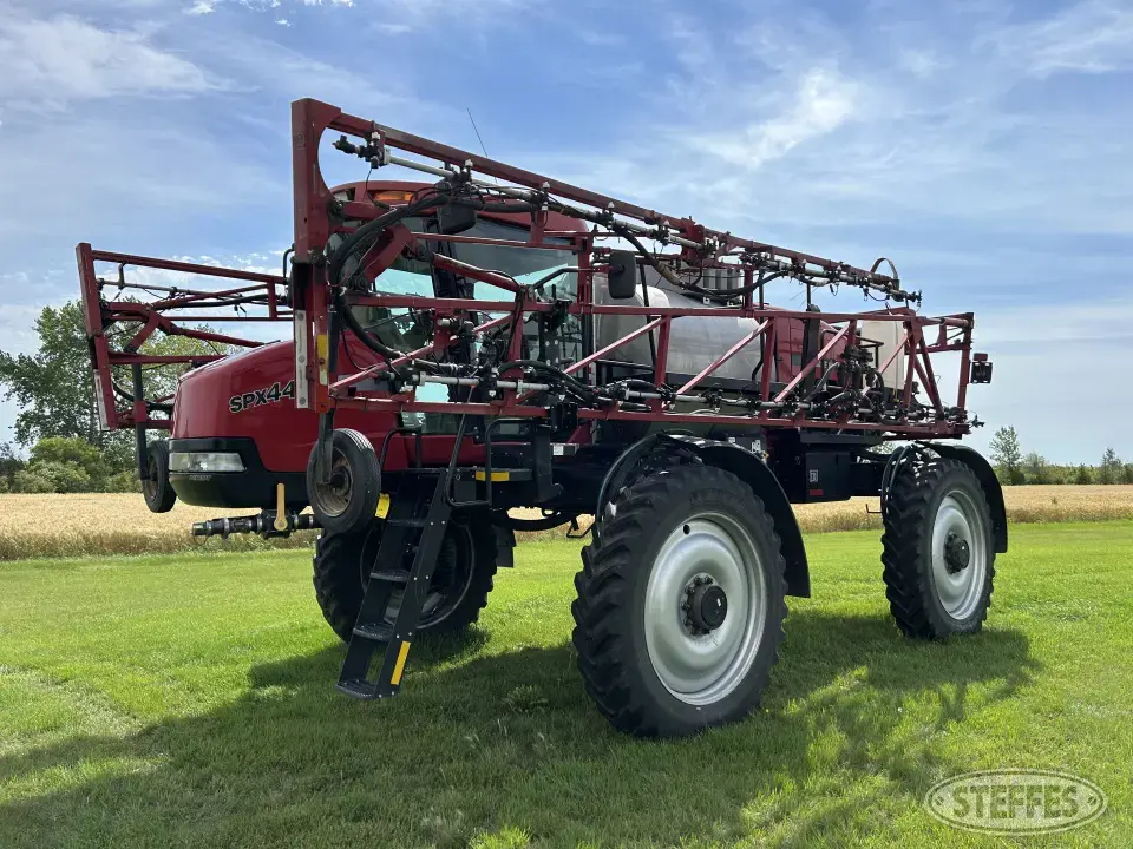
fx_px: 851
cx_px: 566
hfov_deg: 67.3
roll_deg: +0.3
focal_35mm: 26
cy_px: 424
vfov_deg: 53.1
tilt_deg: +1.0
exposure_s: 1/5882
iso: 50
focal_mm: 5.7
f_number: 1.5
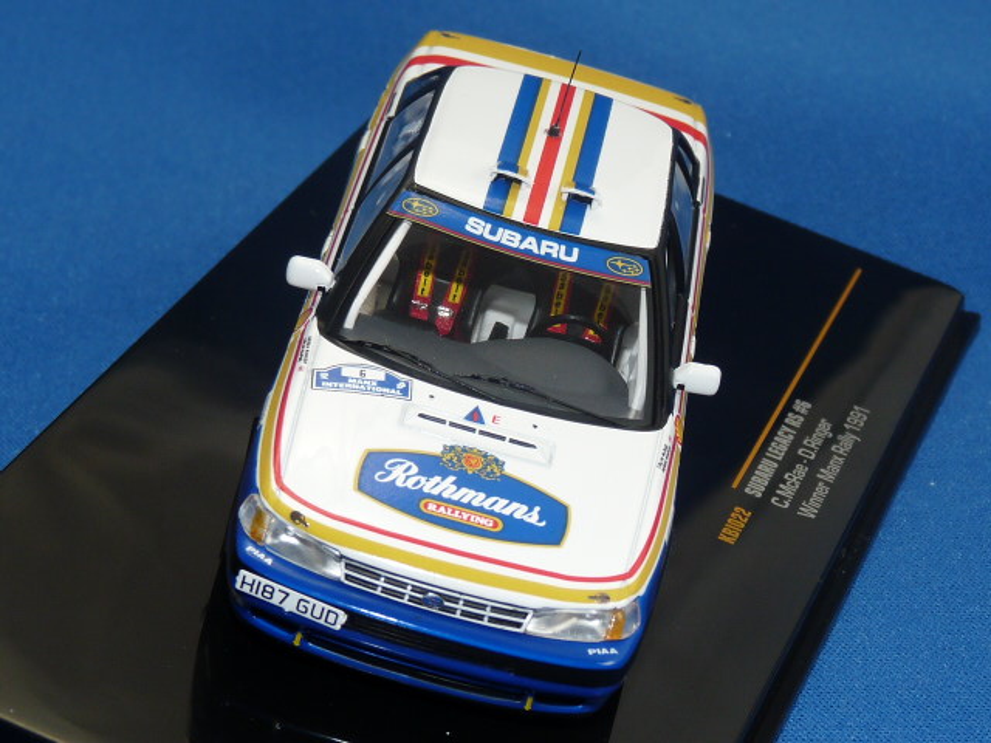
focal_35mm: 107
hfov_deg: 18.4
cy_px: 372
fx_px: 3063
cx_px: 496
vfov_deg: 13.8
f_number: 4
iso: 100
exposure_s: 1/30
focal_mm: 10.8
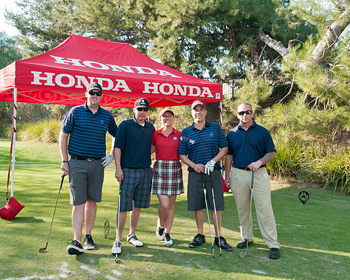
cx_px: 171
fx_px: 394
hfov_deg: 47.9
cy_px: 141
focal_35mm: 38
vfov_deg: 39.2
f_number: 5
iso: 250
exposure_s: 1/125
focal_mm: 22
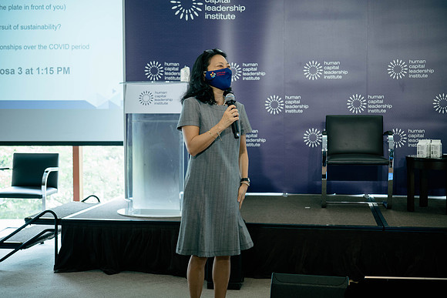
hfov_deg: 37.5
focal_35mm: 53
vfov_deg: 25.5
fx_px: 659
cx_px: 224
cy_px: 149
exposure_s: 1/100
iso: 250
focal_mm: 25
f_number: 1.7
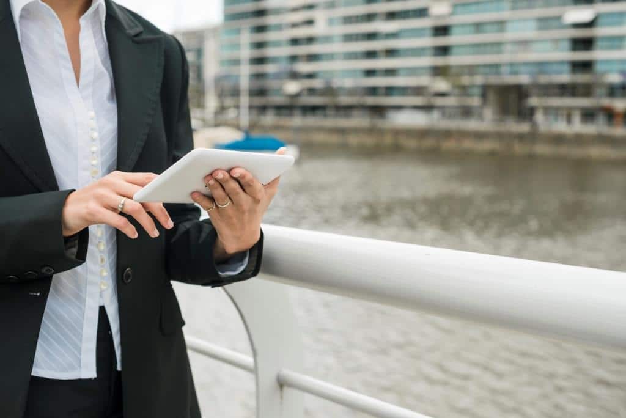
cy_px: 209
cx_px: 313
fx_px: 870
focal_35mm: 50
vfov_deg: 27.0
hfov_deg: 39.6
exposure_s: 1/125
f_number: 5
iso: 125
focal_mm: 50
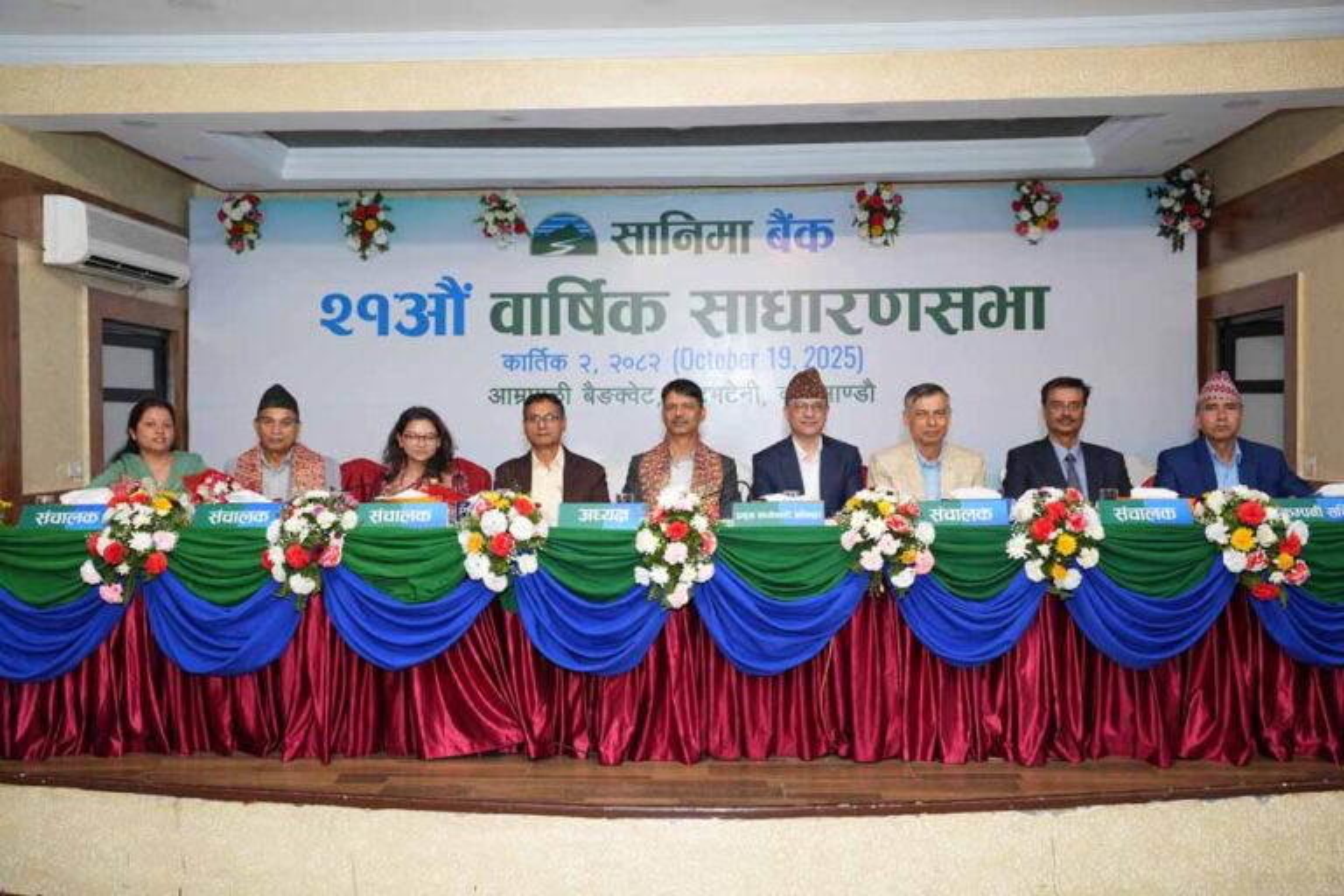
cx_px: 672
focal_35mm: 32
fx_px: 1195
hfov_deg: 58.7
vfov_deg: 41.1
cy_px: 448
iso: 1000
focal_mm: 32
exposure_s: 1/100
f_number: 4.5
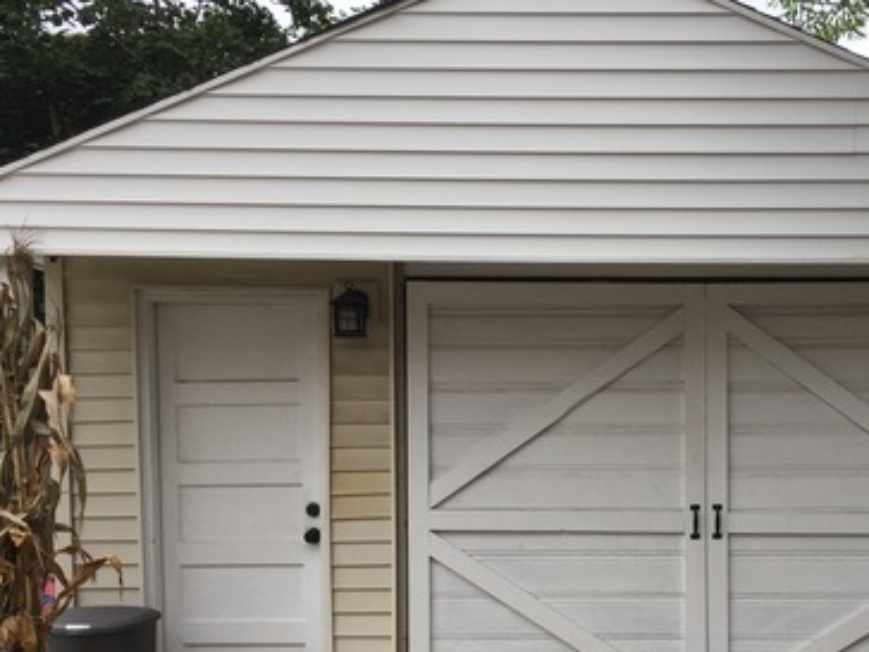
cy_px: 470
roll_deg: +0.5
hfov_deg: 37.0
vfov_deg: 28.2
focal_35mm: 51
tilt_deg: -2.1
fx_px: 1280
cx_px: 592
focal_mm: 4.15
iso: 32
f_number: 2.2
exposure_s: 1/573
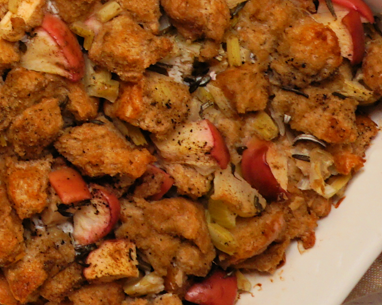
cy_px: -491
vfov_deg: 7.3
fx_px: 2193
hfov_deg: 8.2
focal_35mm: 194
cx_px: -813
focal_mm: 22
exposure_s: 8
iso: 100
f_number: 14
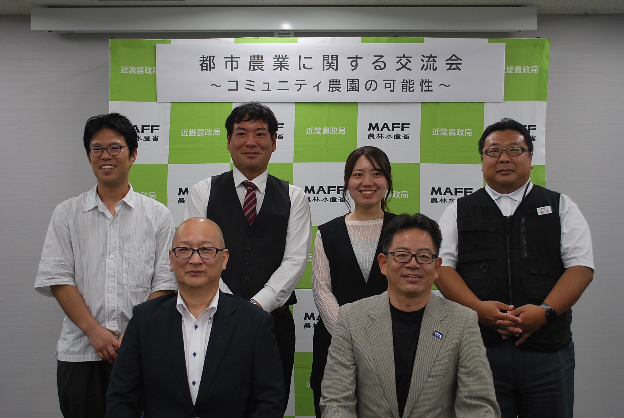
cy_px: 209
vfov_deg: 28.2
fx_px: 833
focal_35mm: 48
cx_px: 312
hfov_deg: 41.1
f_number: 5
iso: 200
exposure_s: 1/40
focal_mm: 32
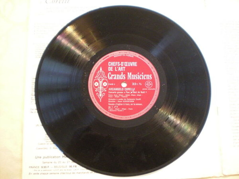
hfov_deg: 49.0
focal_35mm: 38
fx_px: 262
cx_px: 120
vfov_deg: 37.7
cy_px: 90
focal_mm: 6.3
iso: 469
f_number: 3.1
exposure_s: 1/8
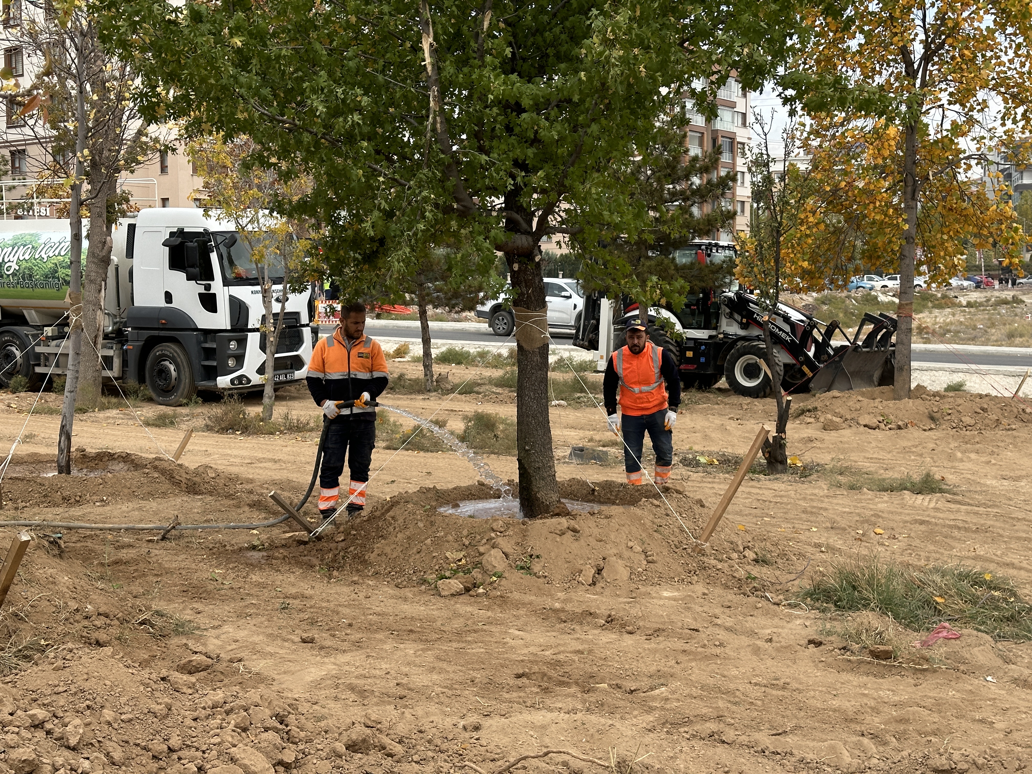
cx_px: 516
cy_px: 387
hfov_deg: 39.7
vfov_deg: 30.3
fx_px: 1431
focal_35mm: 48
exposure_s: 1/2160
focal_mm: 6.86
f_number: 1.78
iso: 64
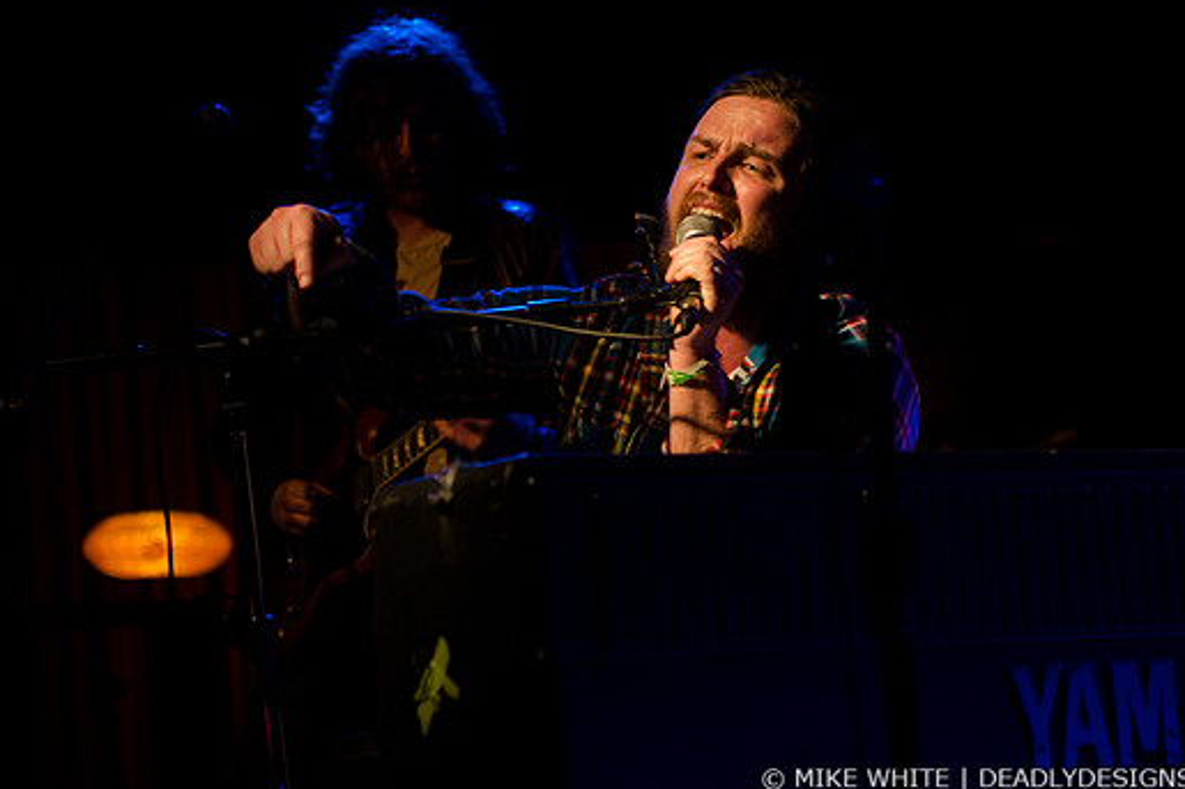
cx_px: 603
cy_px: 357
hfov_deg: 17.4
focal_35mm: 118
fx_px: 3883
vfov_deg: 11.6
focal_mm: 70
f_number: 2.8
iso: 2000
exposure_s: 1/60
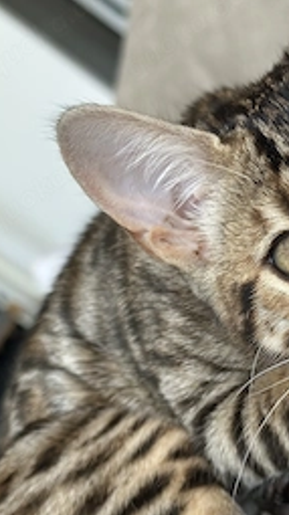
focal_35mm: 82
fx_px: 1120
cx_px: 259
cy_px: 372
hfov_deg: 14.6
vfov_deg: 25.7
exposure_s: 1/60
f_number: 1.78
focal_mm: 6.86
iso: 200
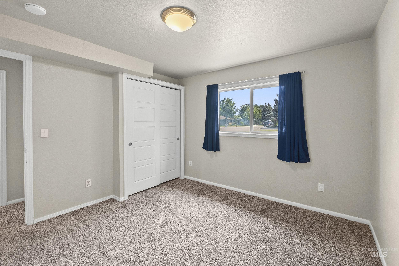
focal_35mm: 15
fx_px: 166
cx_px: 200
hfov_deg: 100.4
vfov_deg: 77.3
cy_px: 133
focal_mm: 10
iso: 640
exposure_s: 1/2
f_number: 7.1
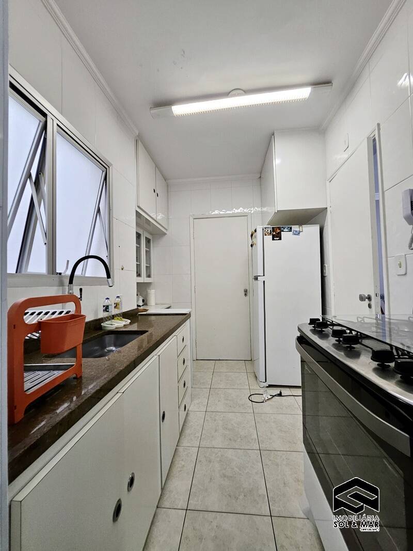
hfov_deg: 89.9
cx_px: 206
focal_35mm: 13
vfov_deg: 106.2
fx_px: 207
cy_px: 276
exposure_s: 1/60
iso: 160
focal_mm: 1.7
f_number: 2.2
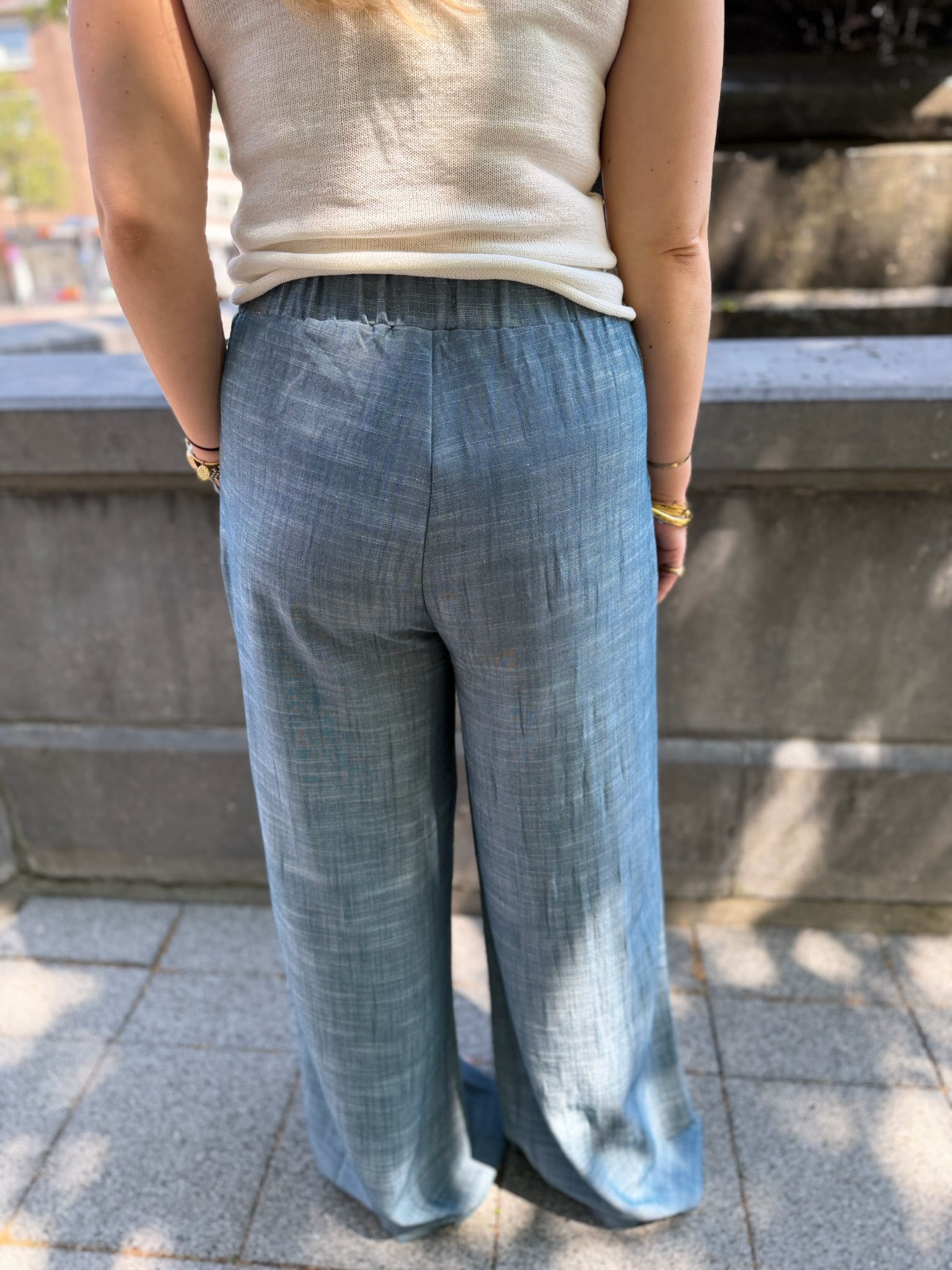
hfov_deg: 56.8
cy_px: 635
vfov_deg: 71.6
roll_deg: +1.4
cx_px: 476
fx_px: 880
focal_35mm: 24
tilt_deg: -22.1
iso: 100
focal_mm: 6.76
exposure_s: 1/473
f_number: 1.78
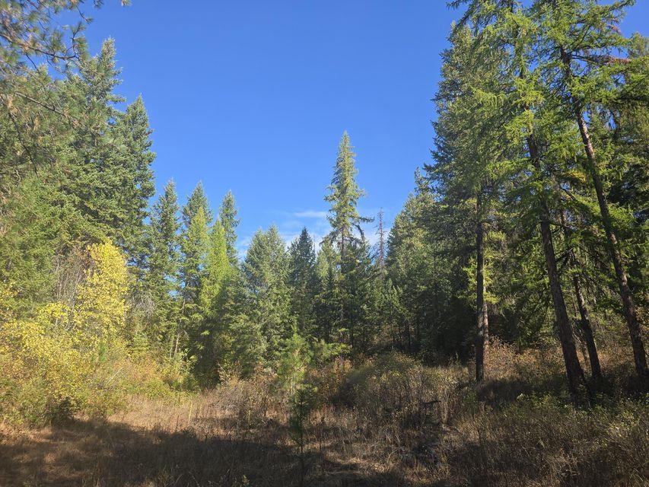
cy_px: 244
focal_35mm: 23
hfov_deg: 73.9
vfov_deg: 58.9
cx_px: 324
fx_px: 431
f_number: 1.7
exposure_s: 1/334
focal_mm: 6.3
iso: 12
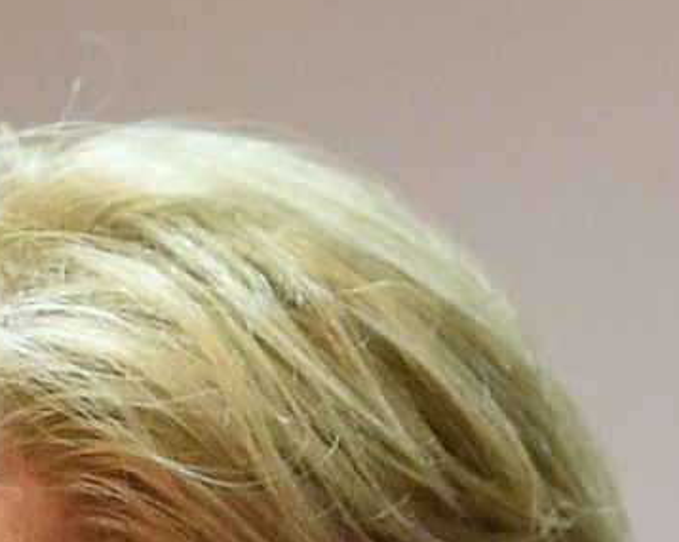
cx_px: -379
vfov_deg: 2.2
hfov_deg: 2.8
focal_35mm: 700
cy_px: 1537
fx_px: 14056
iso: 5000
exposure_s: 1/400
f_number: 3.2
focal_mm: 82
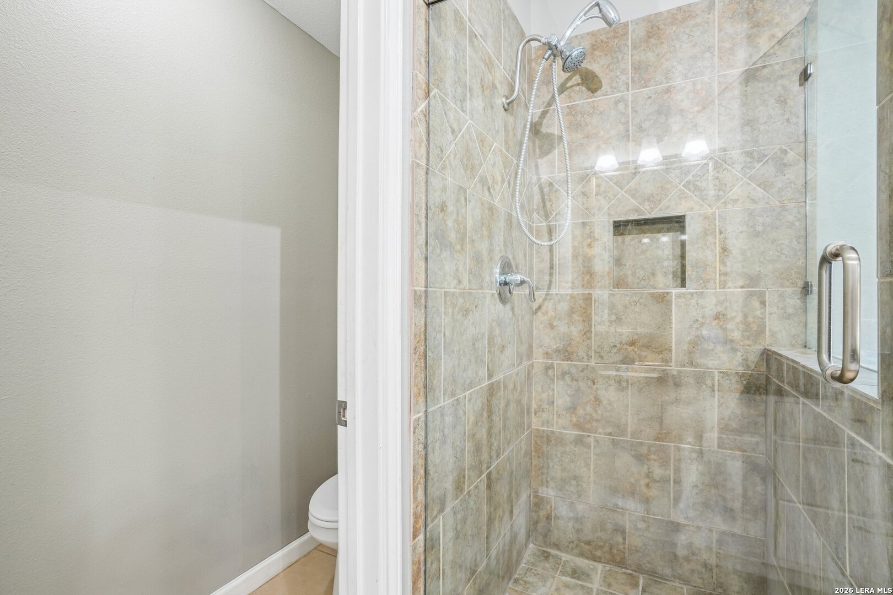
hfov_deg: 96.7
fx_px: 397
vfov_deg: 73.7
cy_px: 298
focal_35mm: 16
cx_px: 446
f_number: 8
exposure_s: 1/10
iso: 400
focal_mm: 16
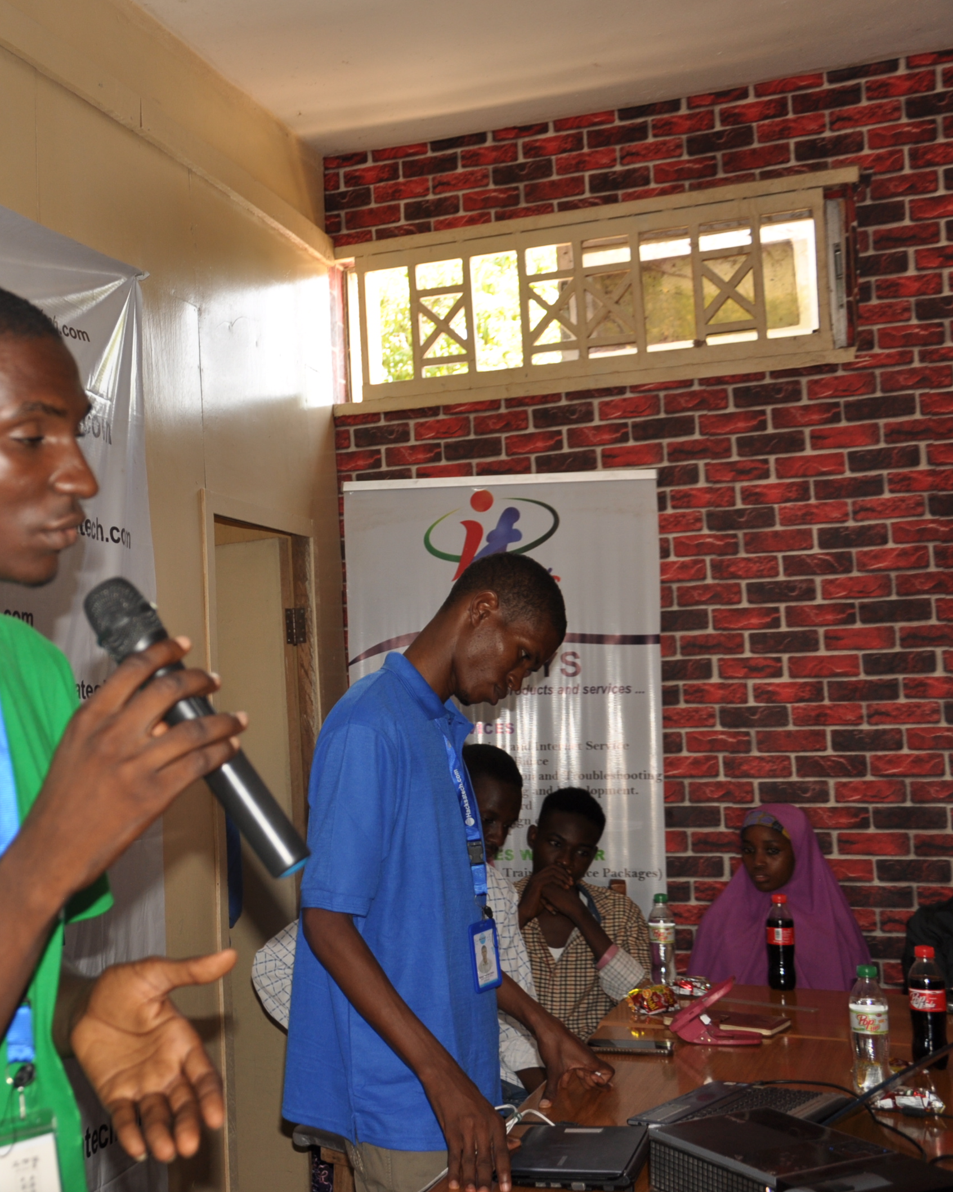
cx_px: 80
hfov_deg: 30.5
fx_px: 1657
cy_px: 591
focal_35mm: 47
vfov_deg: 39.5
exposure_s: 1/60
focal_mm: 22
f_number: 3.8
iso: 200
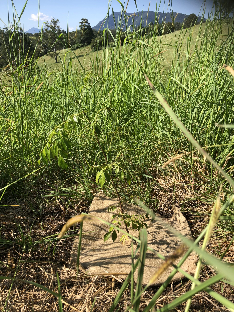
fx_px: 252
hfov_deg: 49.7
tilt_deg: -24.3
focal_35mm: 28
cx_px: 117
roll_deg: -0.5
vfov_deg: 63.4
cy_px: 156
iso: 20
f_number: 1.8
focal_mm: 3.99
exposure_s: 1/1143
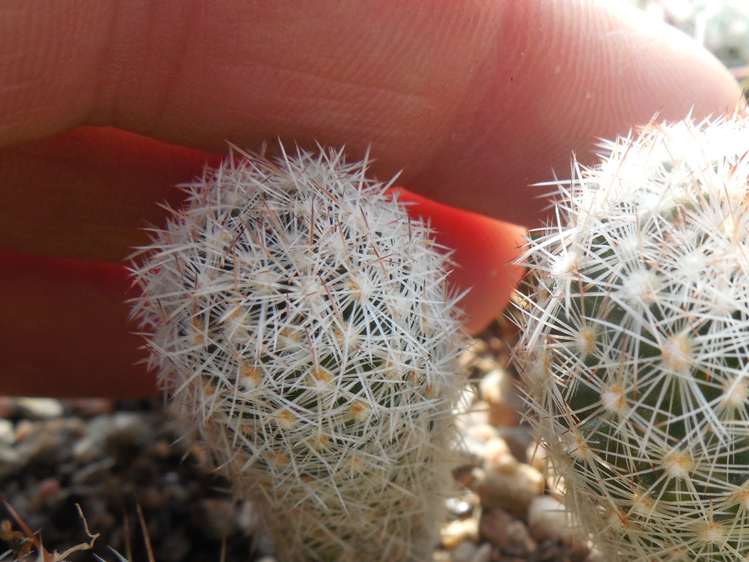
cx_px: 520
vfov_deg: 31.2
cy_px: 389
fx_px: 996
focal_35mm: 46
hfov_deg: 40.5
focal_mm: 5.6
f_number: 3.6
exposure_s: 1/100
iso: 125
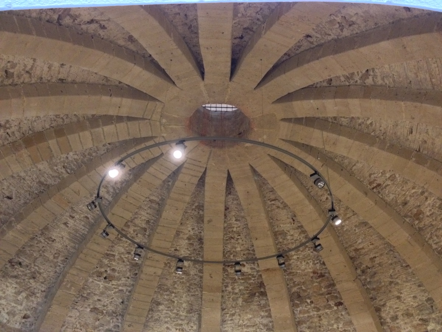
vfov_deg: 40.7
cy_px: 166
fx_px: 447
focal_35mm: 35
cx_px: 221
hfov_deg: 52.6
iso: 500
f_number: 2.4
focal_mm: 4.28
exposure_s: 1/15
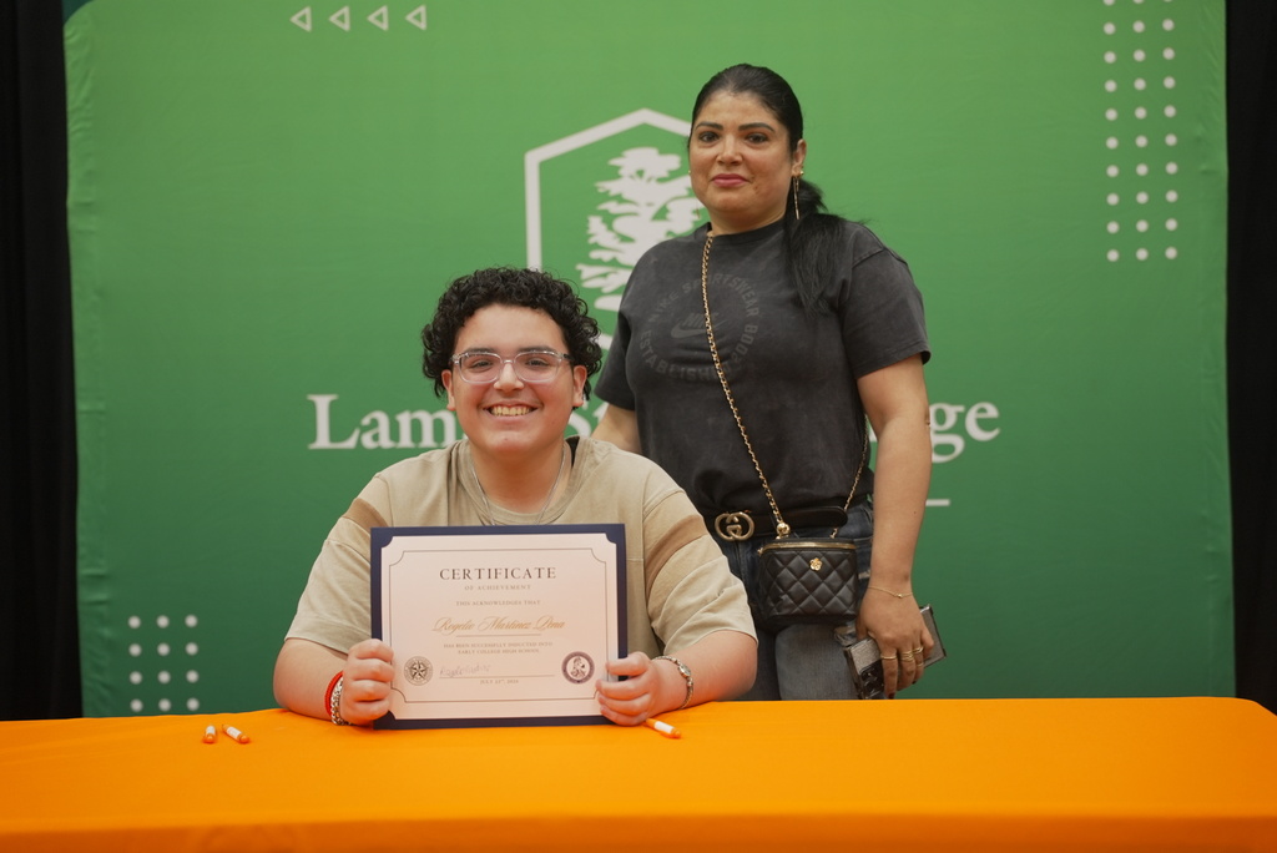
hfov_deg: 28.8
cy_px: 426
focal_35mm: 70
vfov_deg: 19.5
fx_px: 2484
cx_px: 638
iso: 800
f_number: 2.8
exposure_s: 1/100
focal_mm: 70
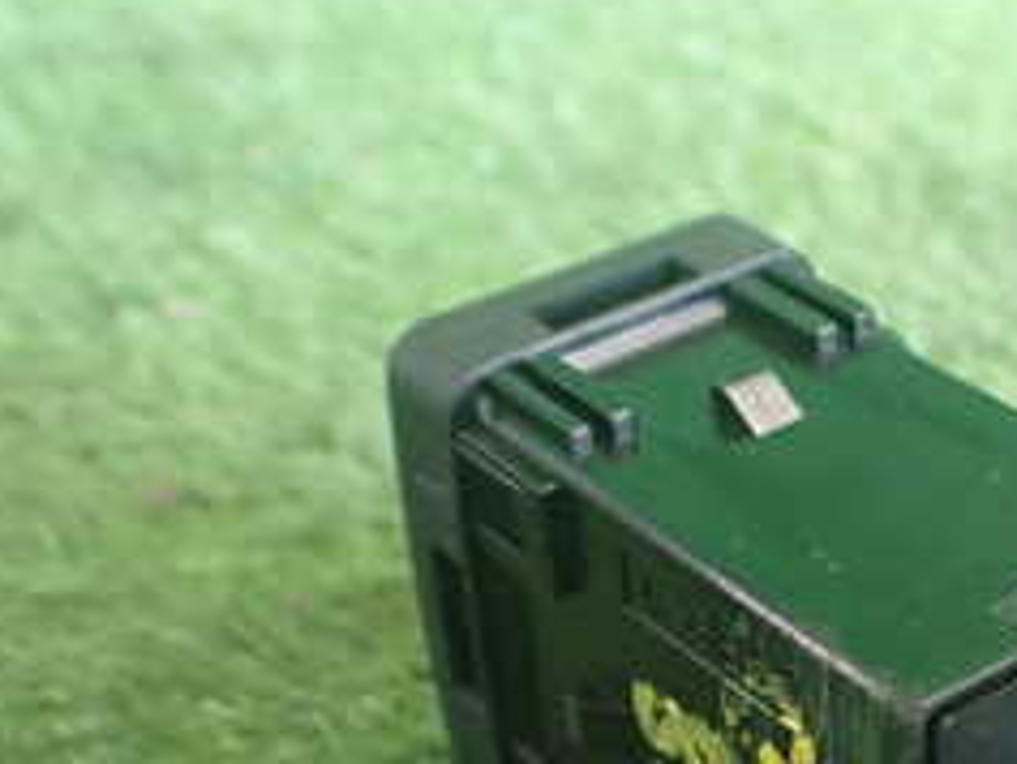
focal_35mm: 76
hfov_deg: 24.9
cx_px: 914
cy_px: 768
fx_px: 2234
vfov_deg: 18.9
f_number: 2.3
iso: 800
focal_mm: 5.4
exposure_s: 1/60
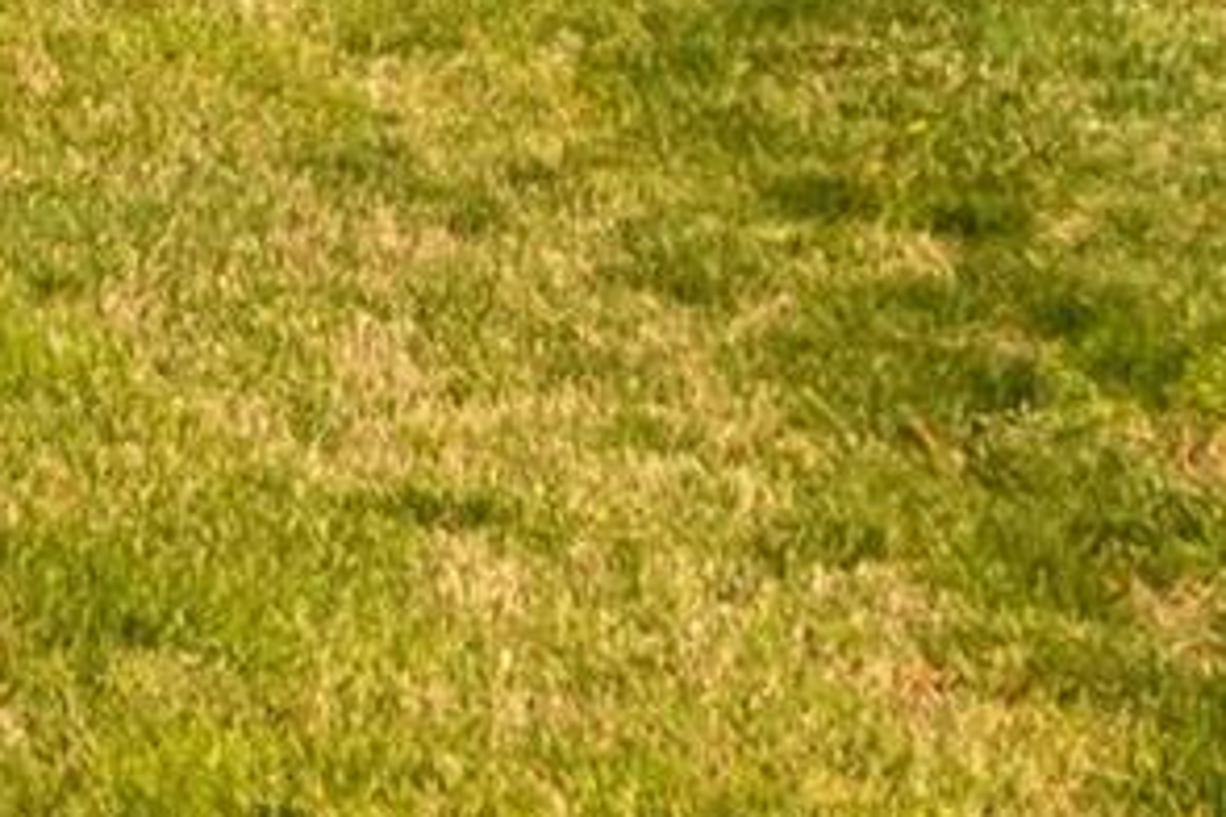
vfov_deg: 8.2
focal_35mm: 153
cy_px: -1186
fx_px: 5210
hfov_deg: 12.8
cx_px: -538
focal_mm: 8.38
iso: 110
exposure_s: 1/500
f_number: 2.8
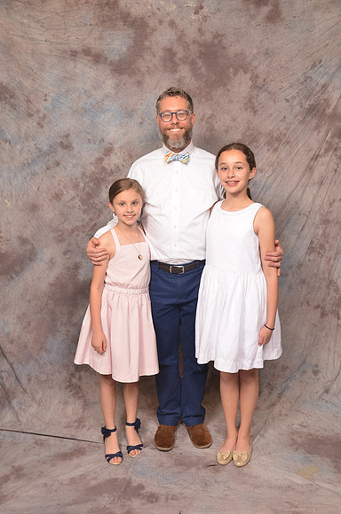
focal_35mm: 36
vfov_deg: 53.2
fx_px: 514
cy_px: 257
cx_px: 170
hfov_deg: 36.7
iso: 200
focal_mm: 24
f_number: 5.6
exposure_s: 1/60
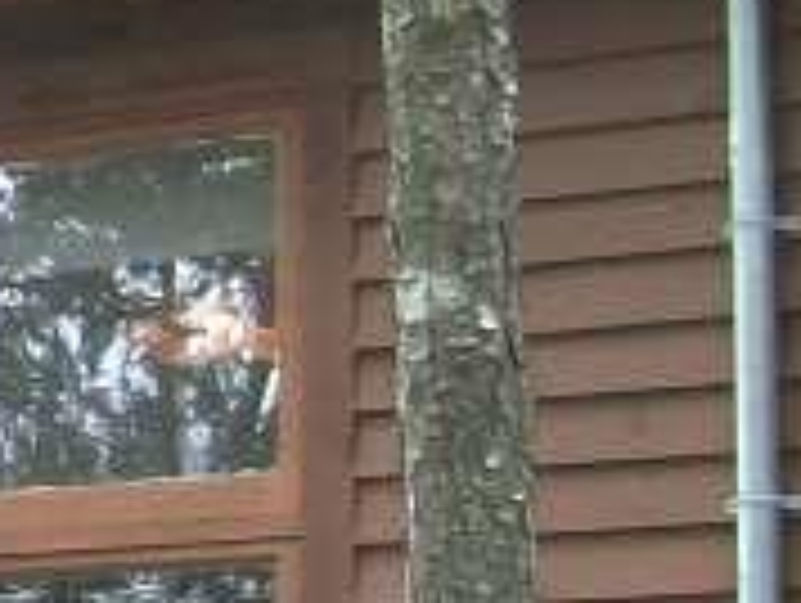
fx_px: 4796
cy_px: 328
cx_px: -918
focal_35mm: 207
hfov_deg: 8.9
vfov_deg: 7.2
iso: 80
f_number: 2.7
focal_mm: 6
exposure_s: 1/112
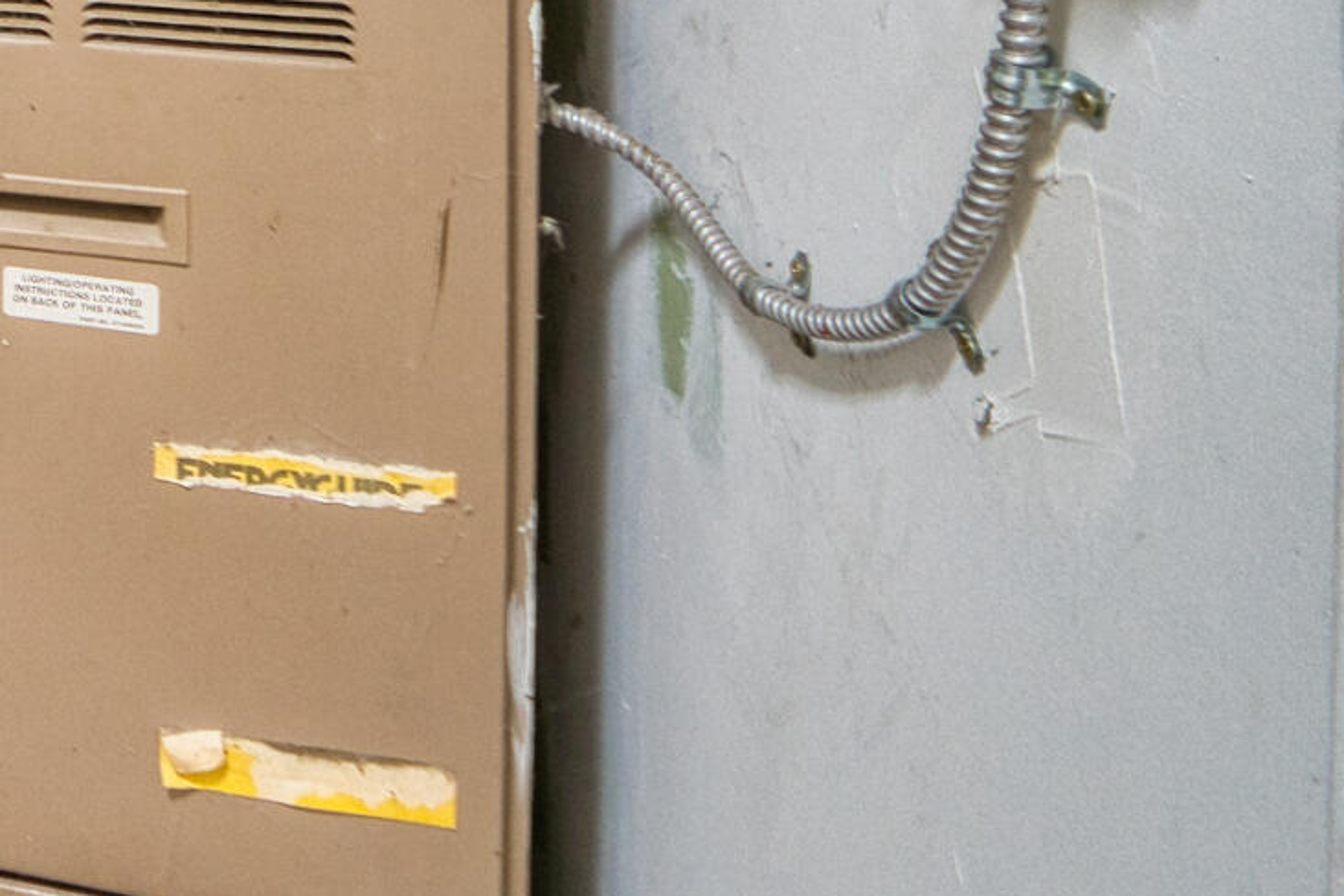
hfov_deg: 33.1
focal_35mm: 41
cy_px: -329
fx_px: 1531
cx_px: -452
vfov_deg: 26.5
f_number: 9
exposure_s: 1/15
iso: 2500
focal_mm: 12
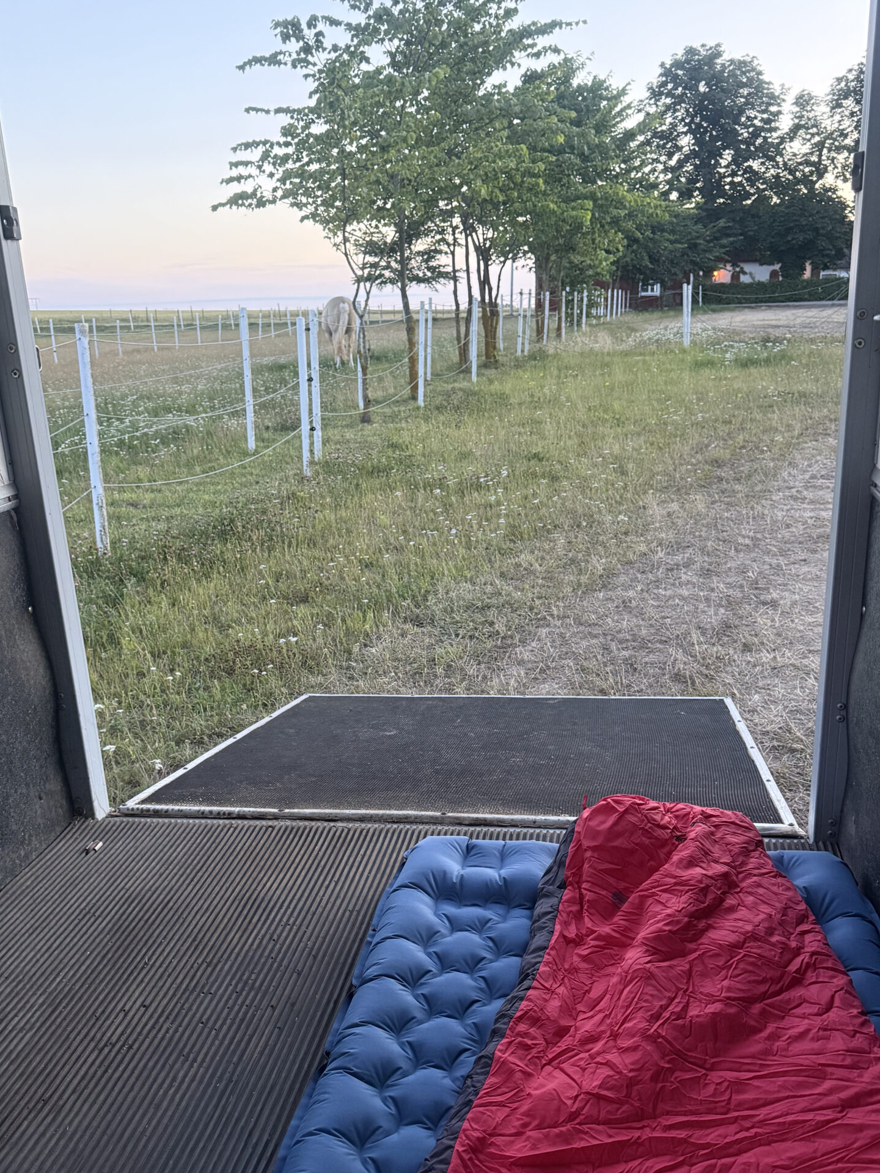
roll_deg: +1.0
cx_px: 441
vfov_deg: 56.5
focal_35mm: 32
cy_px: 684
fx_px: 1085
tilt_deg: -17.1
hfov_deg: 44.2
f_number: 1.78
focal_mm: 6.76
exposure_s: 1/60
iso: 400
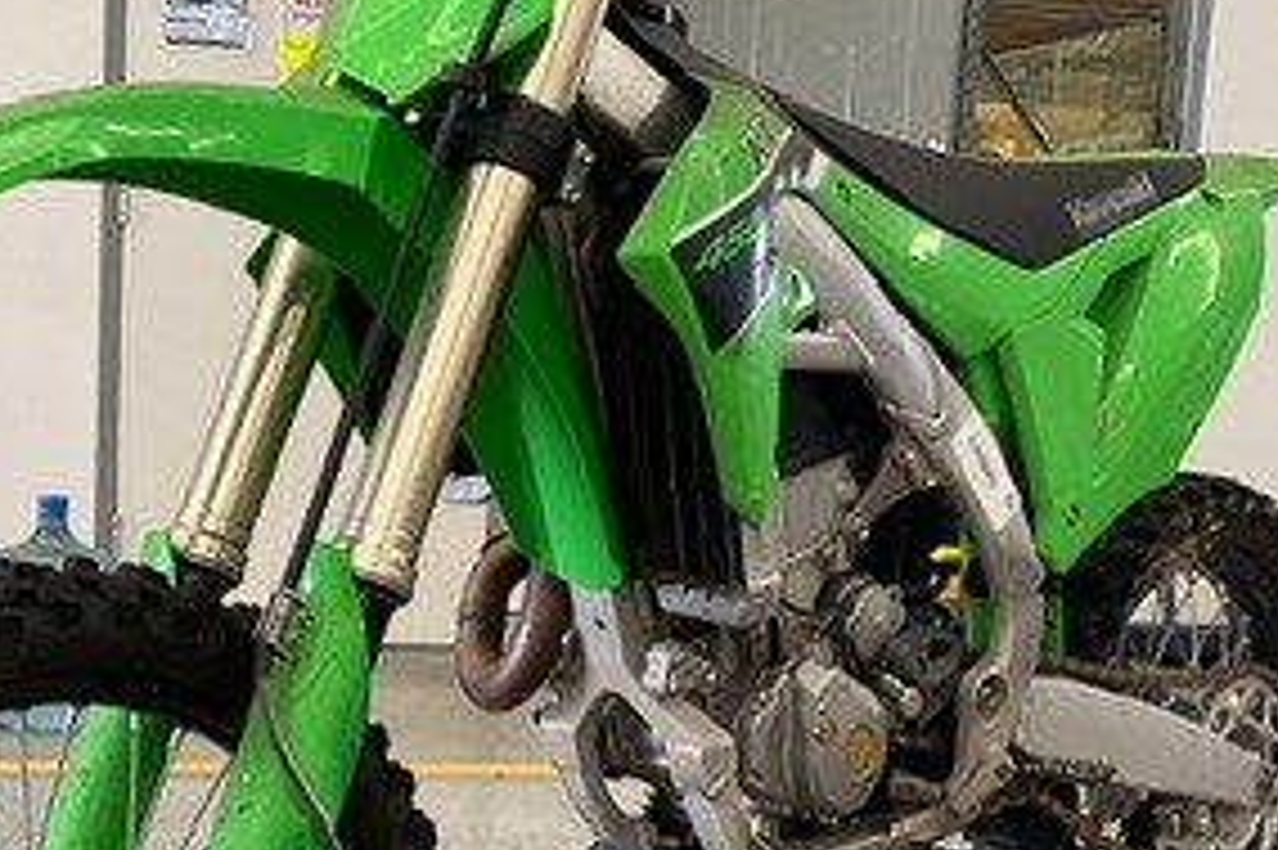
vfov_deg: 19.8
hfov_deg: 29.6
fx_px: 2413
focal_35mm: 68
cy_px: 648
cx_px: 554
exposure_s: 1/50
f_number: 1.8
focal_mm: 3
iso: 100
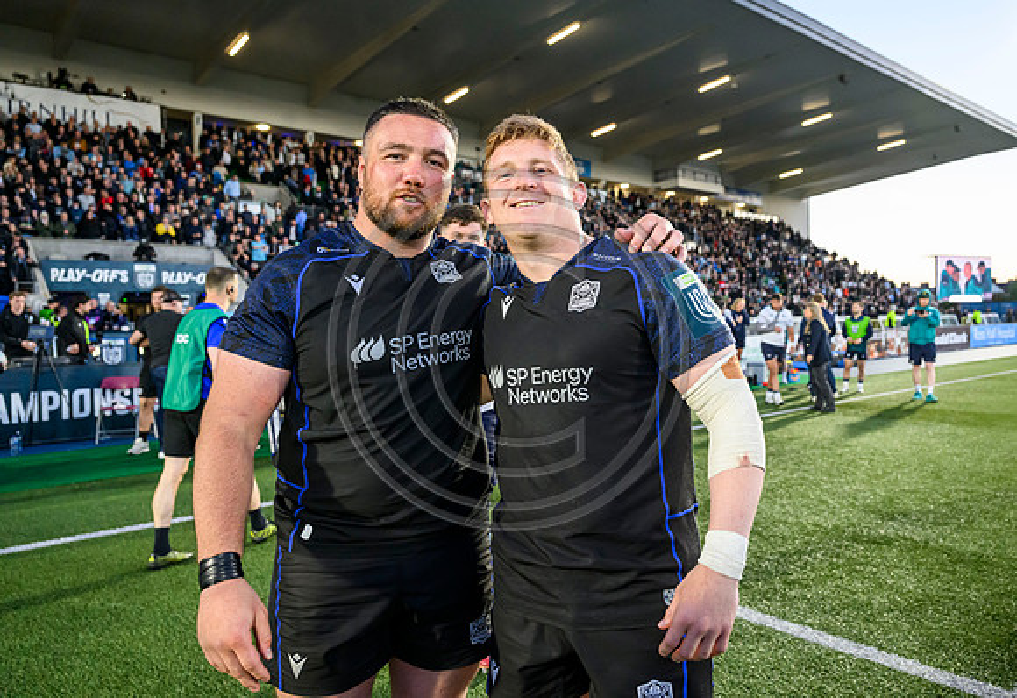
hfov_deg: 69.2
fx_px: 736
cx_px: 552
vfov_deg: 50.7
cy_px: 330
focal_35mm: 26
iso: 4000
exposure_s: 1/1250
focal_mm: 24
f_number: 3.5
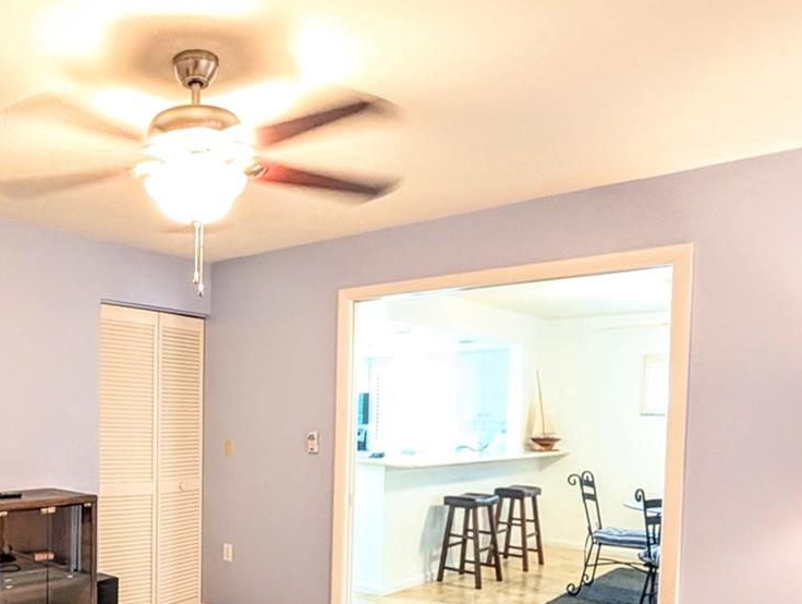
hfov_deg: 62.6
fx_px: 603
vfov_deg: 51.5
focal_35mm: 26
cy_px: 431
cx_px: 182
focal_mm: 2.02
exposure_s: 1/24
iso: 510
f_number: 1.7
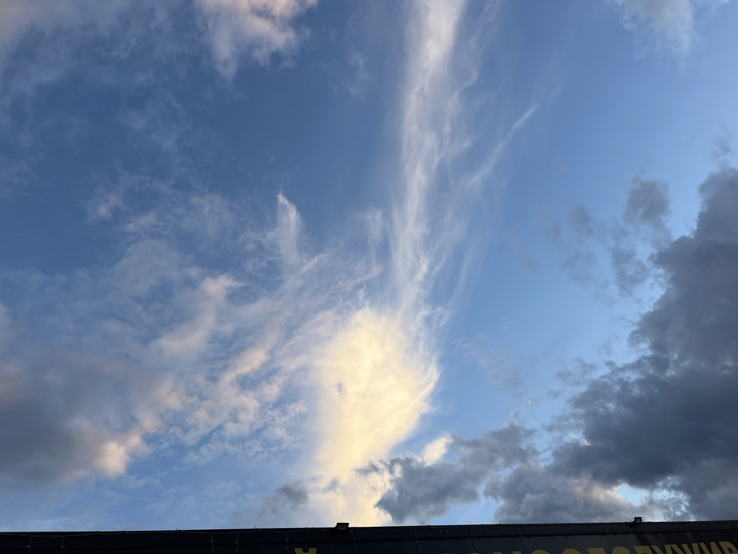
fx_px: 554
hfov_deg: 67.3
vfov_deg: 53.1
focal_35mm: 26
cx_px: 369
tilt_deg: +45.3
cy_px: 277
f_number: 1.5
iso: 50
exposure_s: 1/597
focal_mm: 5.7
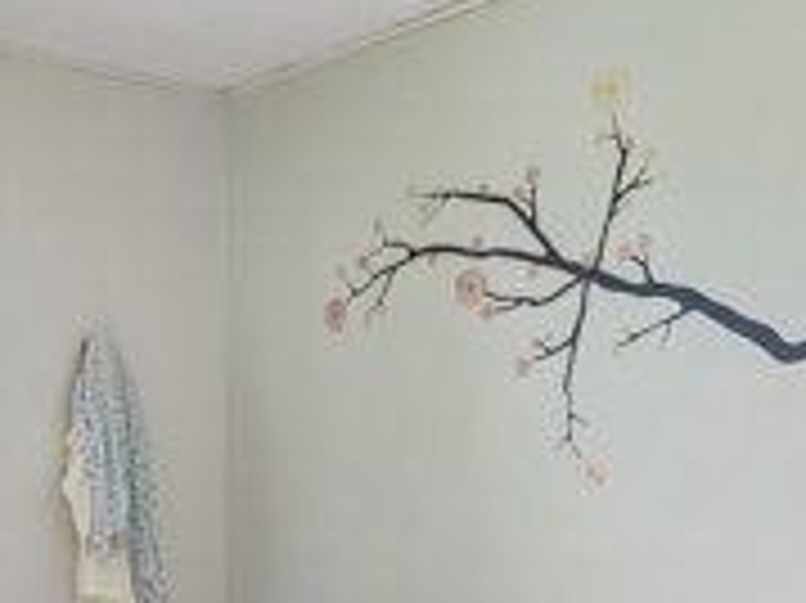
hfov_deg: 26.0
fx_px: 1699
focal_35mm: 73
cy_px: 578
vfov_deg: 19.6
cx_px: 108
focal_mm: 17
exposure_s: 1/160
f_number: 8
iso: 400
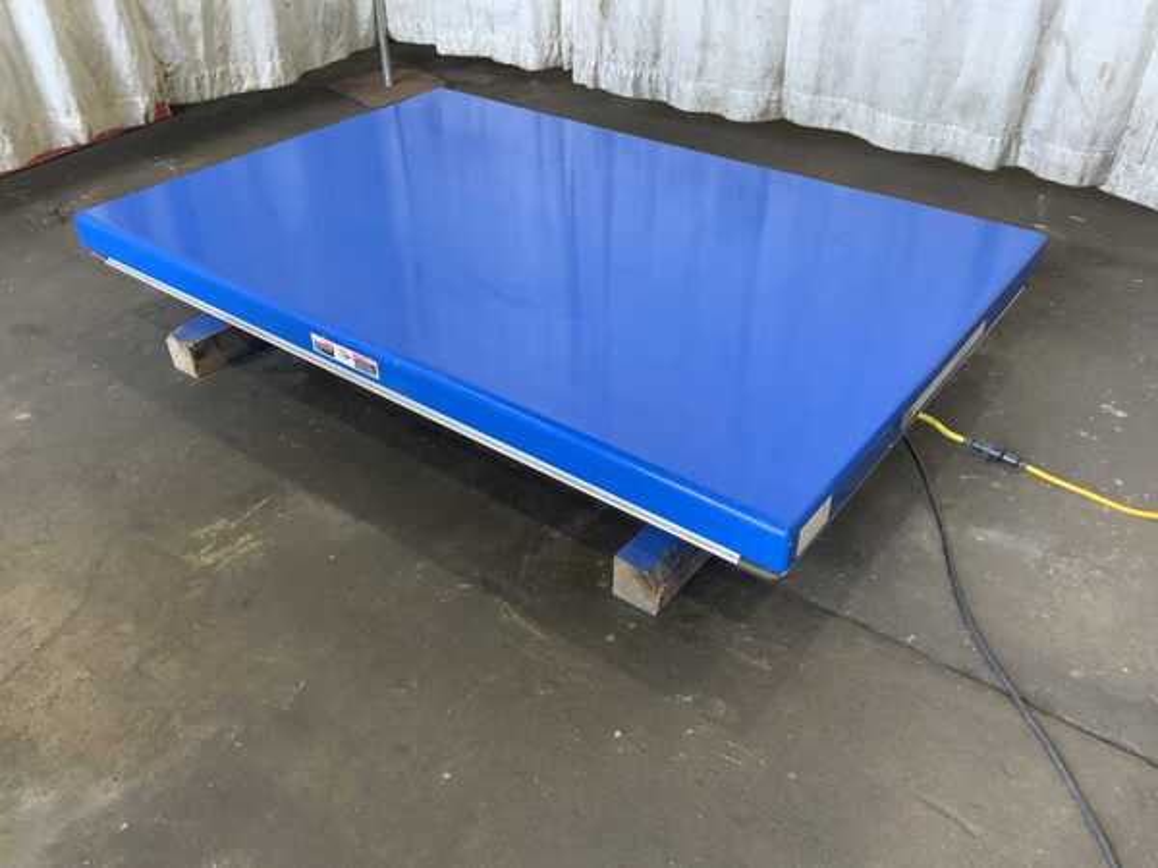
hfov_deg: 61.7
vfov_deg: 48.2
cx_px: 579
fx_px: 970
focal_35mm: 29
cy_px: 434
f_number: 1.8
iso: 80
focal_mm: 3
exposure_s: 1/60
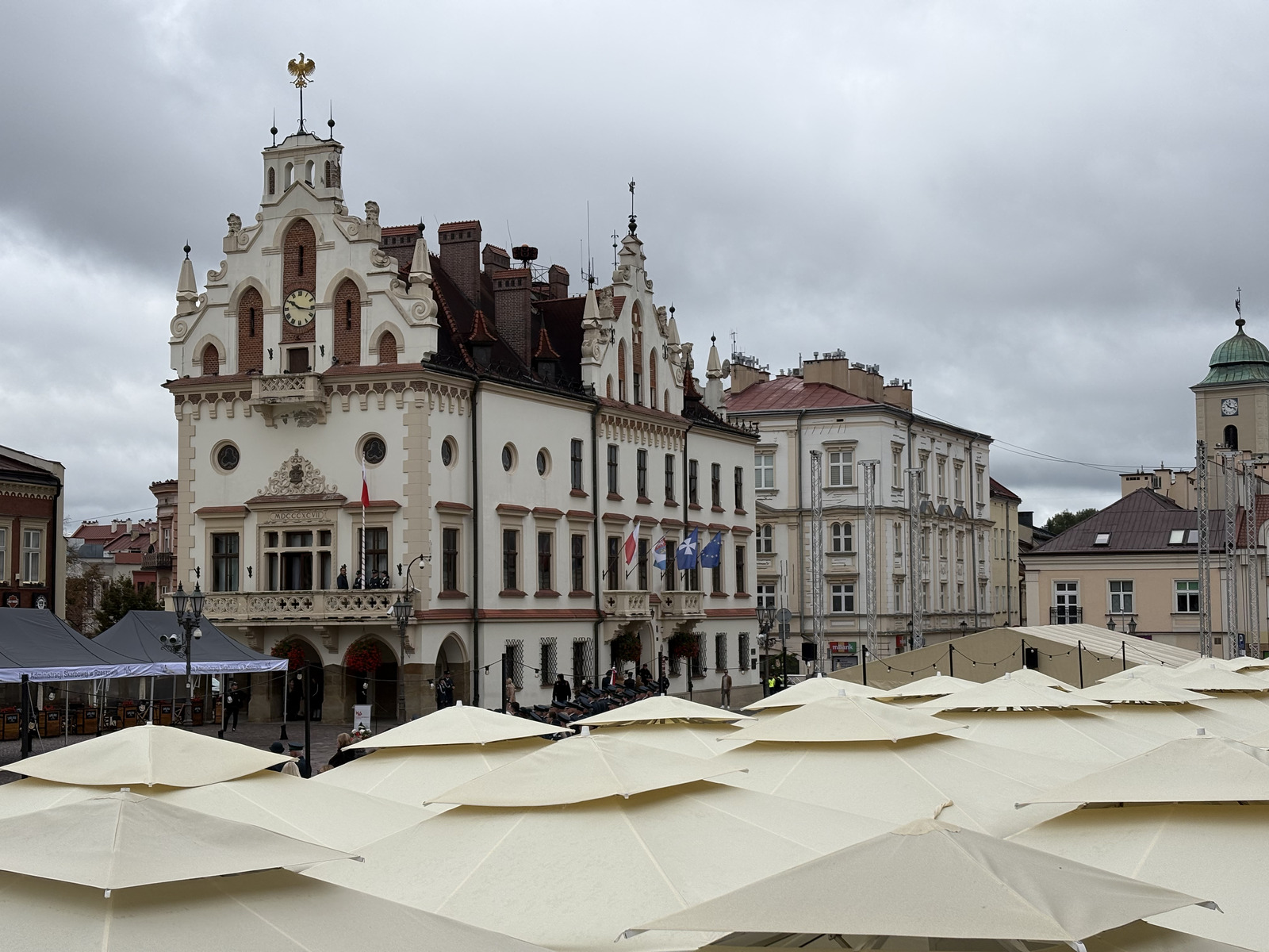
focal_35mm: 52
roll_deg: +0.6
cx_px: 634
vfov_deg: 28.0
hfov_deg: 36.8
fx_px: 1906
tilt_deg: +3.9
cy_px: 476
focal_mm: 5.96
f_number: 1.6
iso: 32
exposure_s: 1/2283
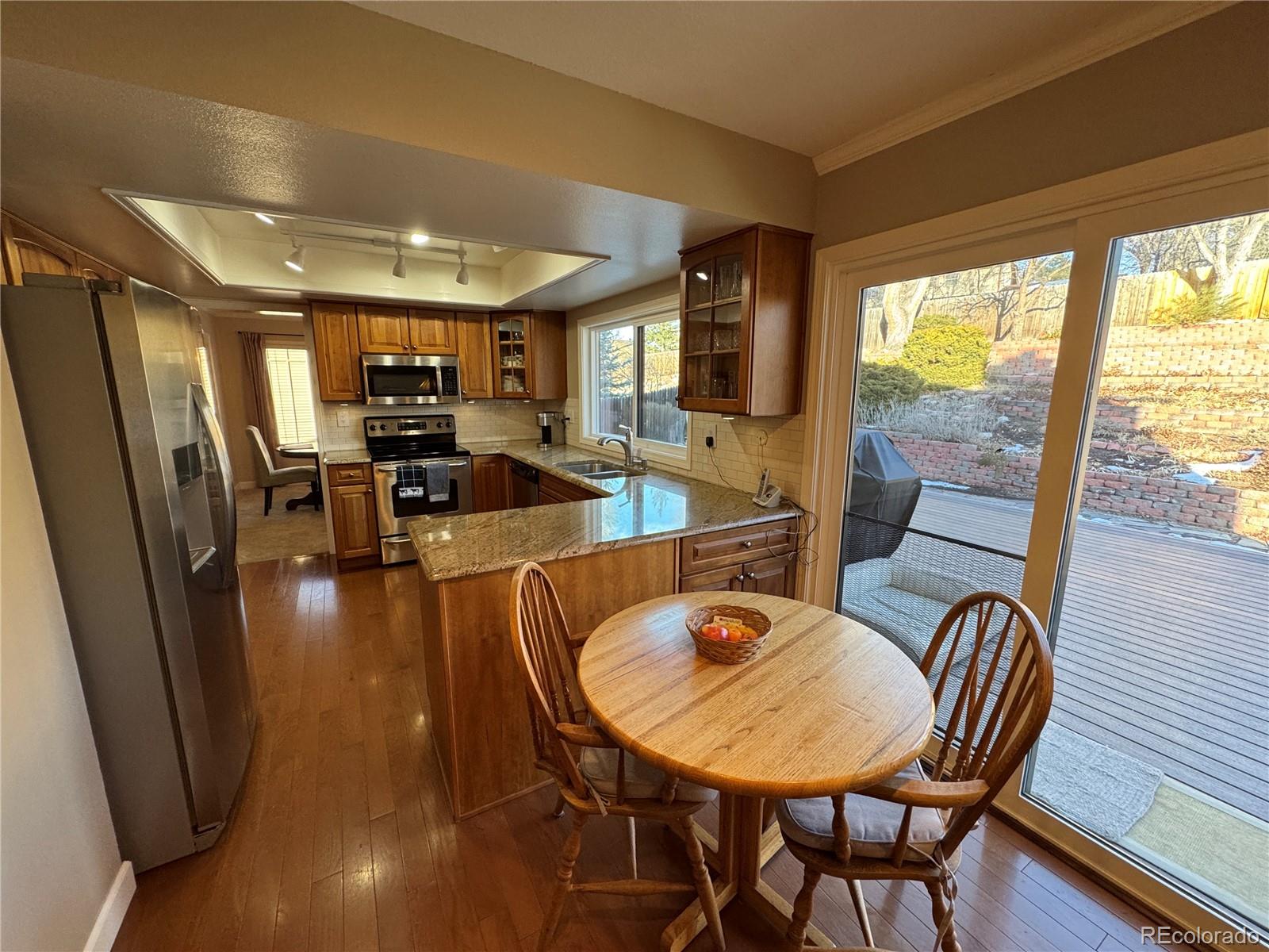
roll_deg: +0.2
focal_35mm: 14
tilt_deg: -10.7
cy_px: 476
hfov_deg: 102.1
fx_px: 513
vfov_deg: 85.7
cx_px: 634
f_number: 2.2
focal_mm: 2.22
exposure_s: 1/120
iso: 250
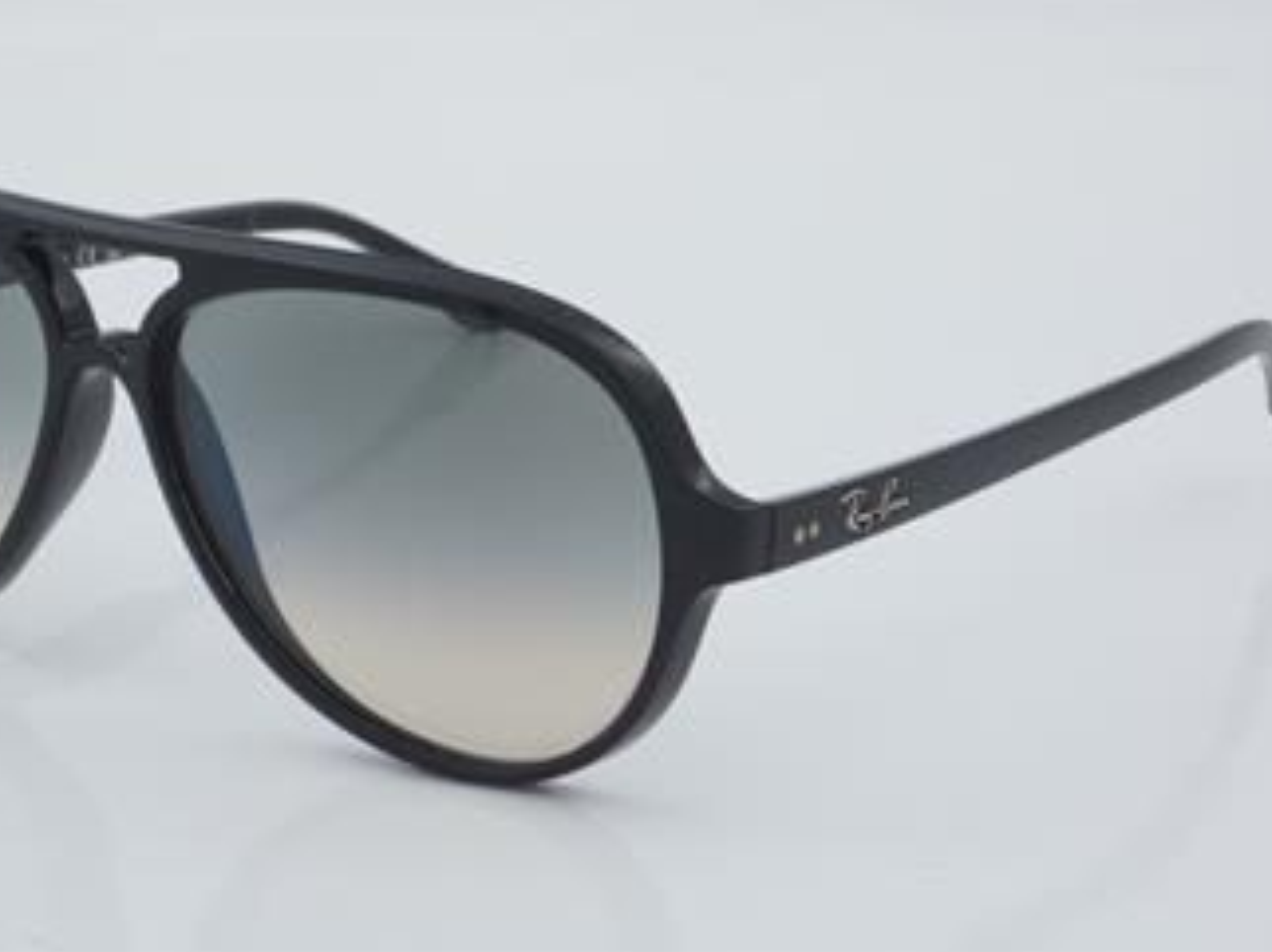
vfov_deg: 18.3
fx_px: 2959
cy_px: 435
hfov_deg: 24.2
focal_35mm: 81
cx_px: 537
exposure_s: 1/4
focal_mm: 45
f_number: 32
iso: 100
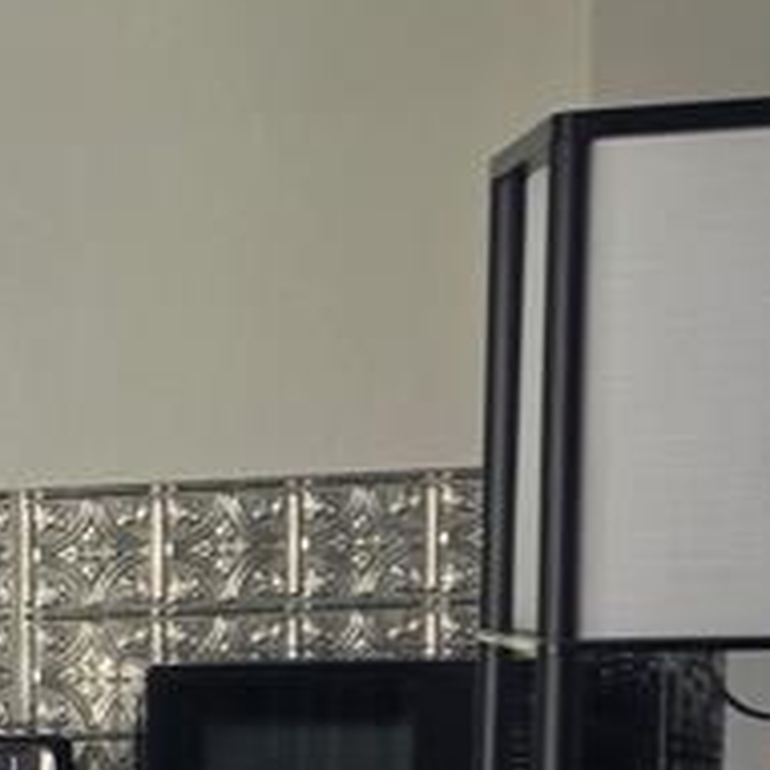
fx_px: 2743
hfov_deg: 13.1
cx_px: -915
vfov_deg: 15.5
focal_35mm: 109
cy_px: 855
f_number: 1.8
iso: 200
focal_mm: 5.4
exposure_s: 1/180
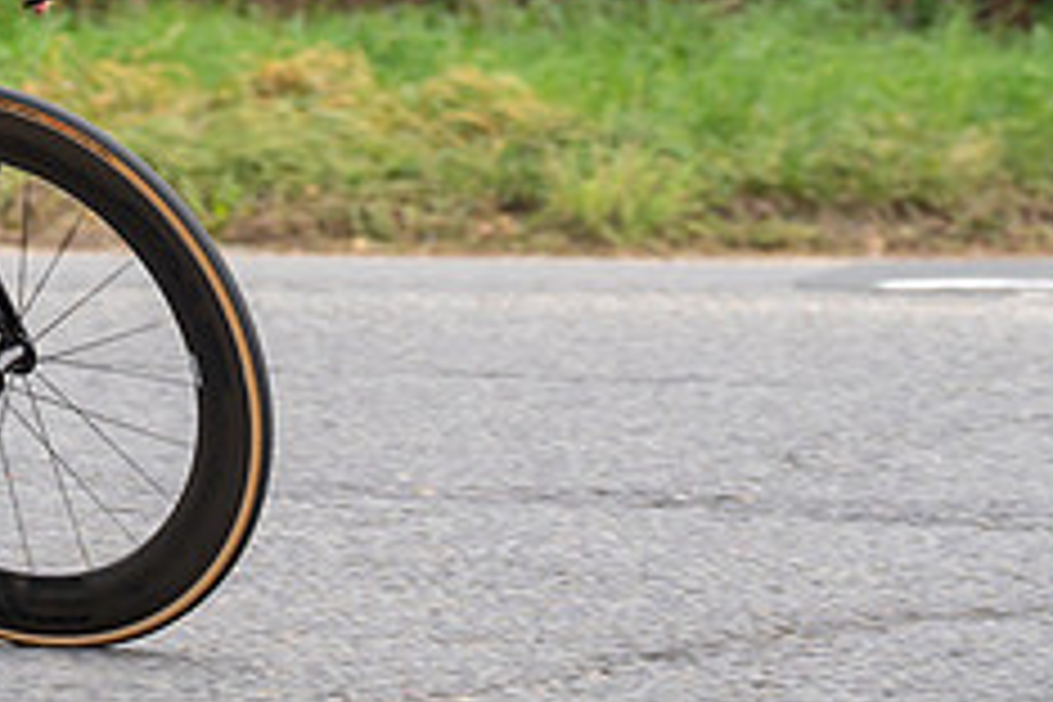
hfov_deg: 7.2
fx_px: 8306
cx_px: -294
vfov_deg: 4.8
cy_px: -240
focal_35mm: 284
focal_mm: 85
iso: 500
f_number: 4
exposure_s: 1/1000
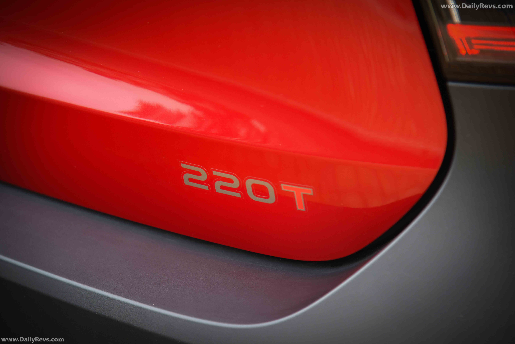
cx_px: 258
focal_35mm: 120
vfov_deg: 11.4
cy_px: 172
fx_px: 1717
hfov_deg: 17.1
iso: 400
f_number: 4
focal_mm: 120
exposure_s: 1/80
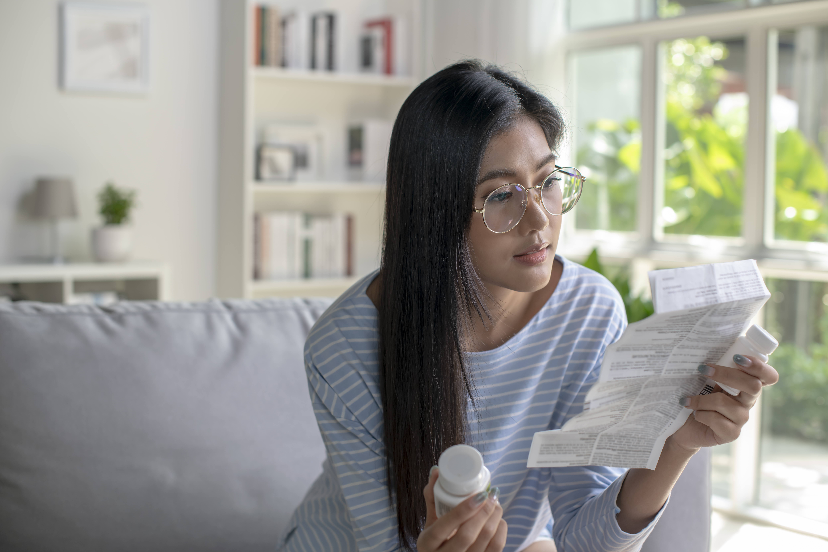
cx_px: 414
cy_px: 276
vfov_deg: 27.0
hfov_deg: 39.6
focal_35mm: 50
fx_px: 1150
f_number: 4
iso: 200
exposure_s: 1/80
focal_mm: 50
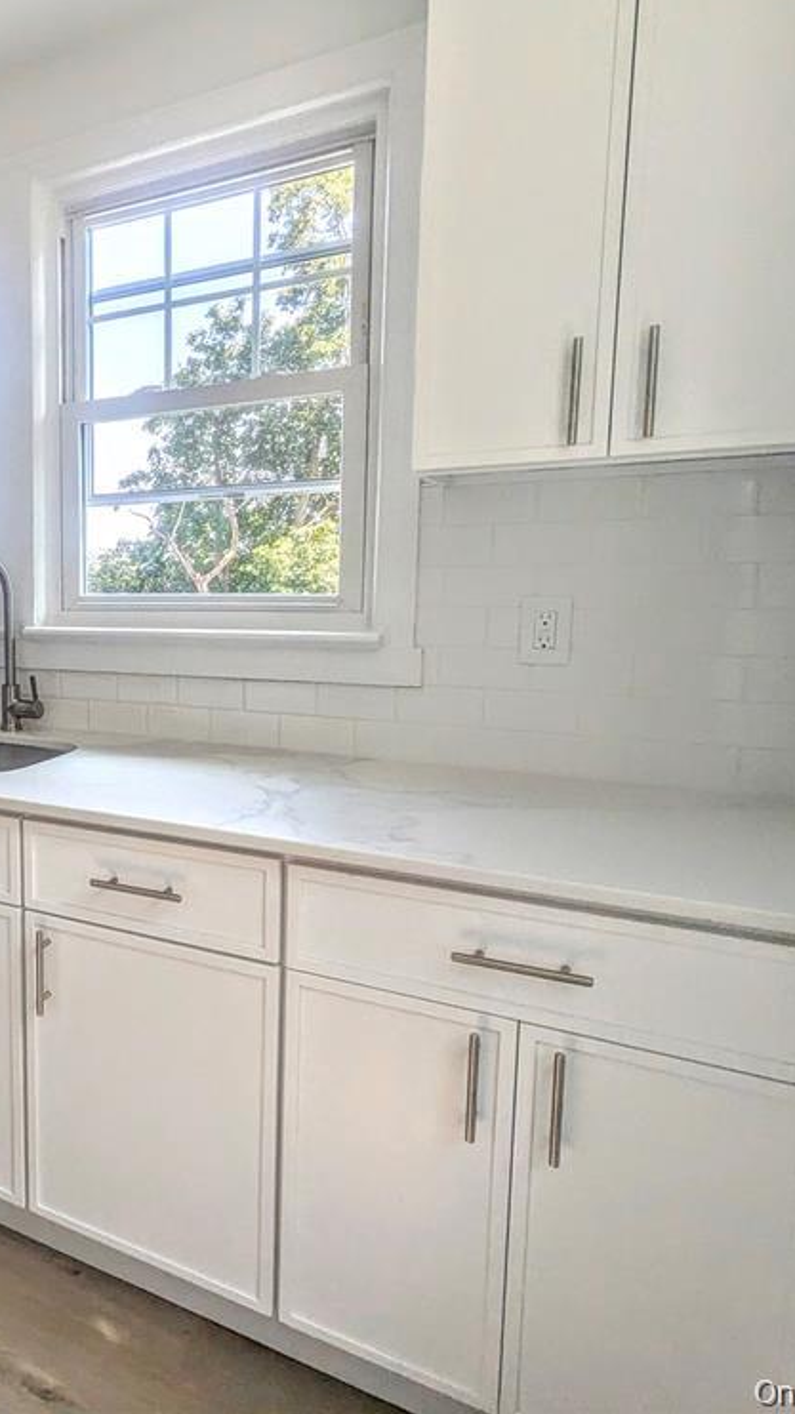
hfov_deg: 40.8
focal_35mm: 24
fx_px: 900
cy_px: 684
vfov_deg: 76.3
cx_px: -25
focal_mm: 2.35
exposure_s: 1/577
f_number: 2.2
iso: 55
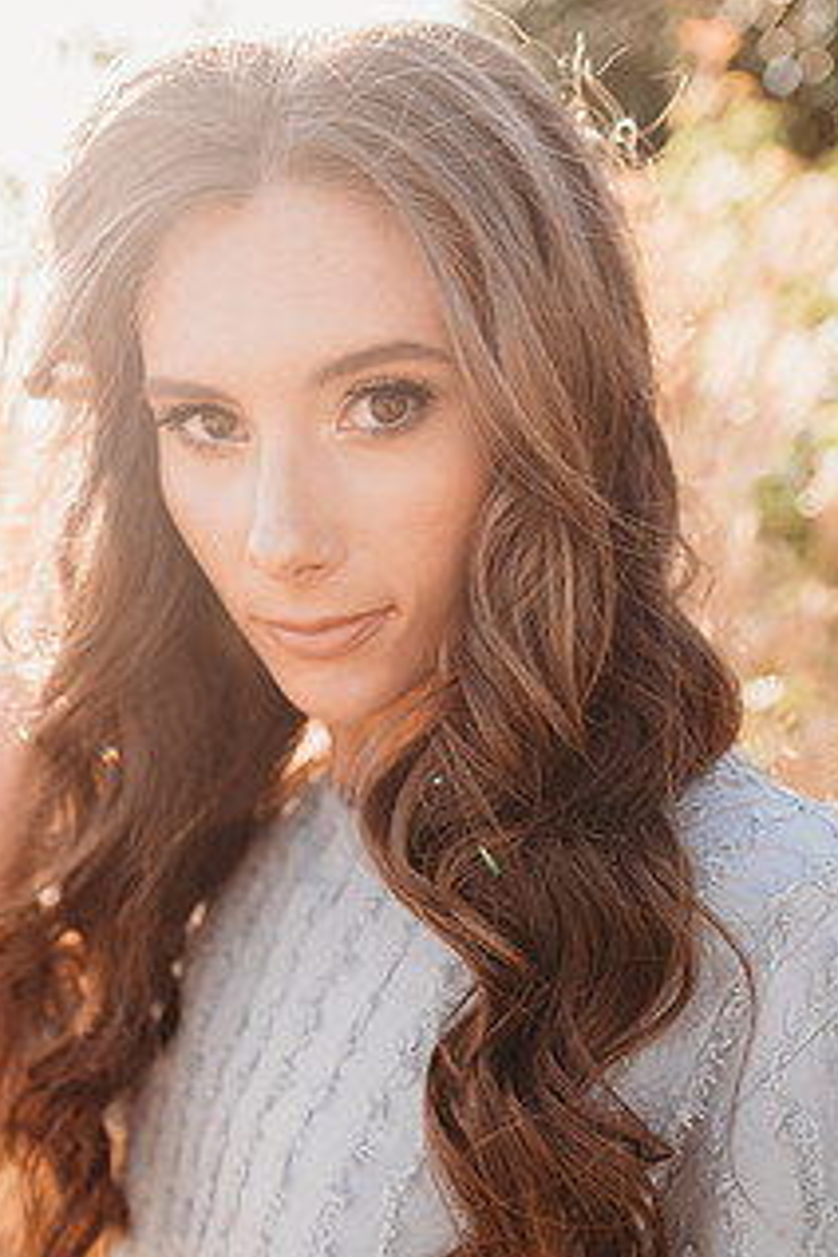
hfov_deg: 38.8
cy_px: 660
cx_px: 372
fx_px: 1187
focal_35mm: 34
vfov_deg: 55.8
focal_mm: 24
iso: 100
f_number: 2.5
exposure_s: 1/640
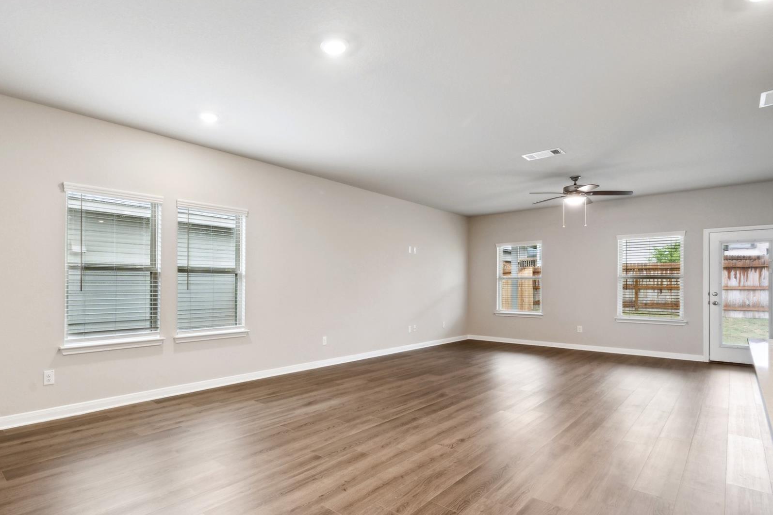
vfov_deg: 67.3
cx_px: 310
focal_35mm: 18
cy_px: 280
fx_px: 386
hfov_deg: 88.9
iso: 500
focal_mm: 14
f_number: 8
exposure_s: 1/6
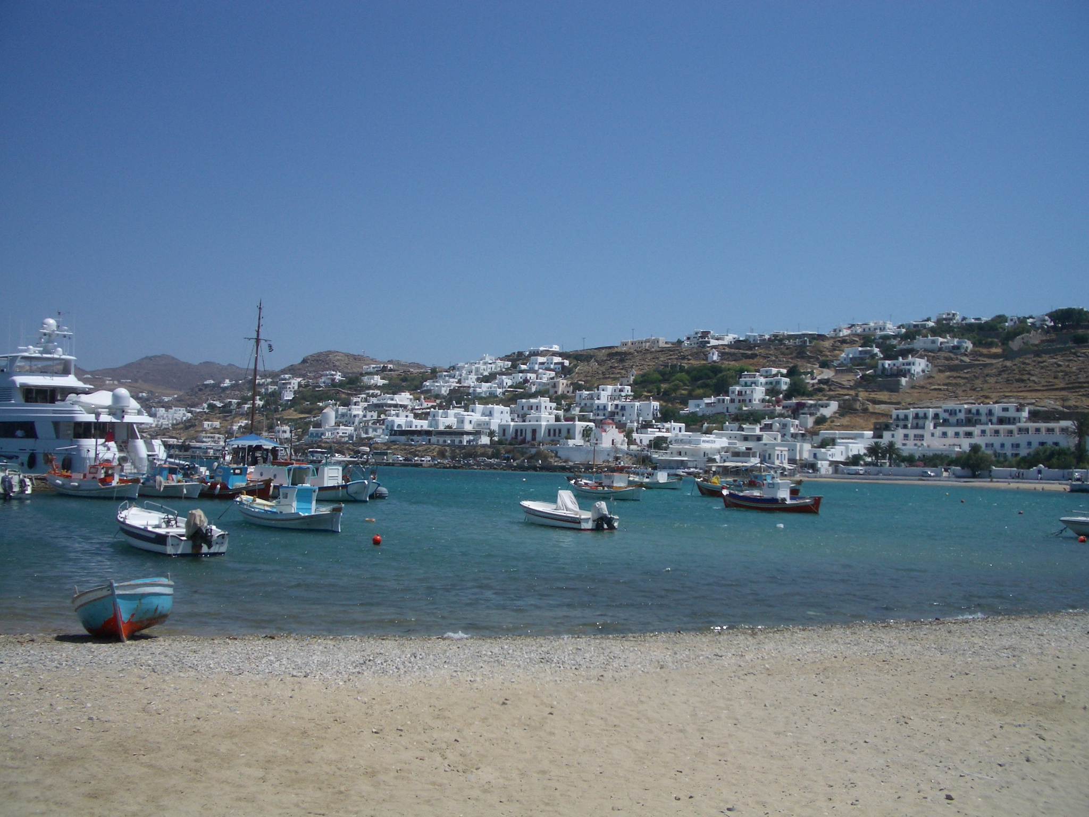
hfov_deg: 52.6
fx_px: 1101
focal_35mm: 35
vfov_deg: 40.7
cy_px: 408
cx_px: 544
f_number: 4.3
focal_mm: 5.8
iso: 50
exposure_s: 1/1250
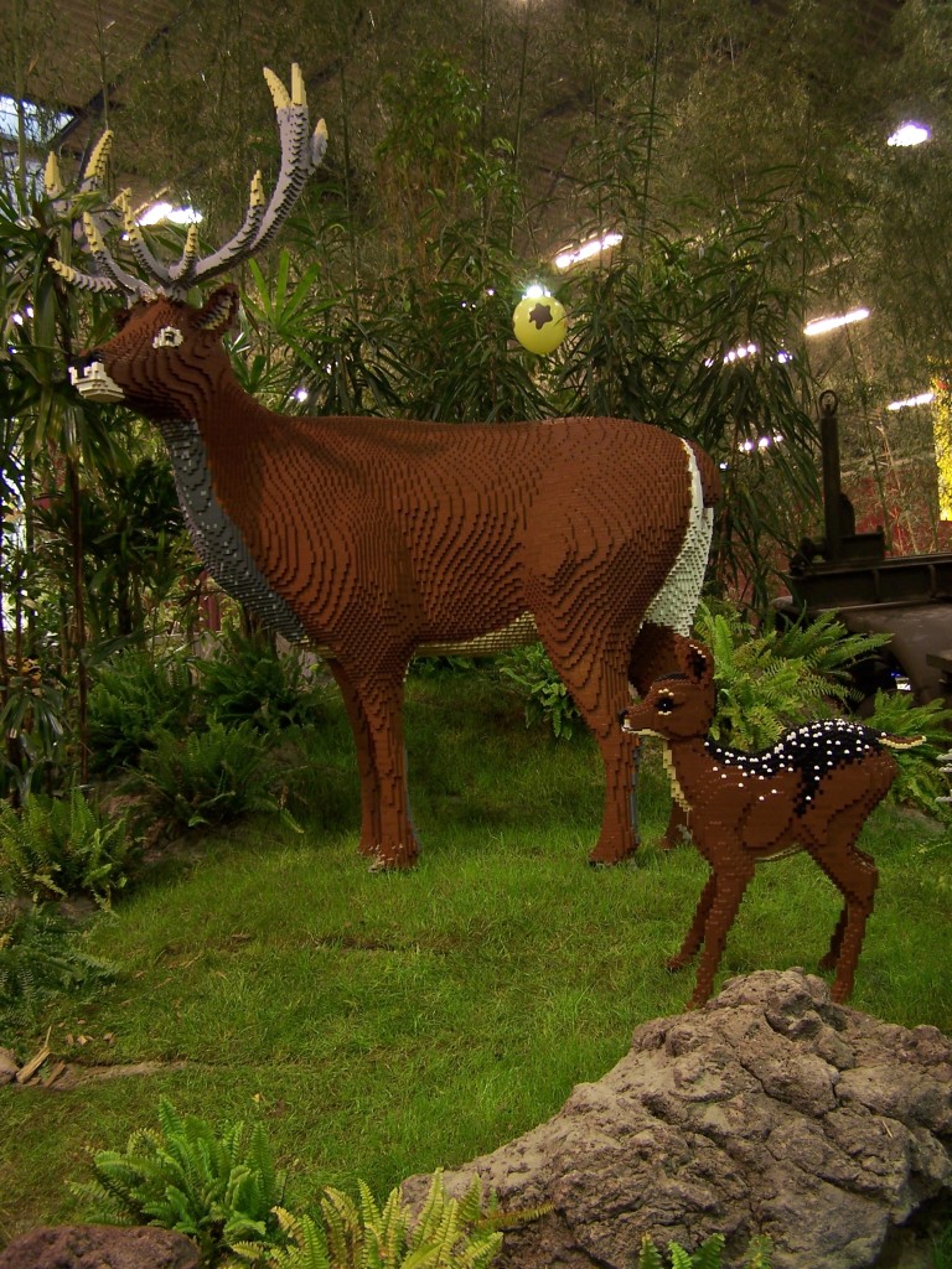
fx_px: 1393
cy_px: 634
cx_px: 476
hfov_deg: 37.7
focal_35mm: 38
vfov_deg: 49.0
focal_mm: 6.3
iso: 80
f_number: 2.8
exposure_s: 1/2
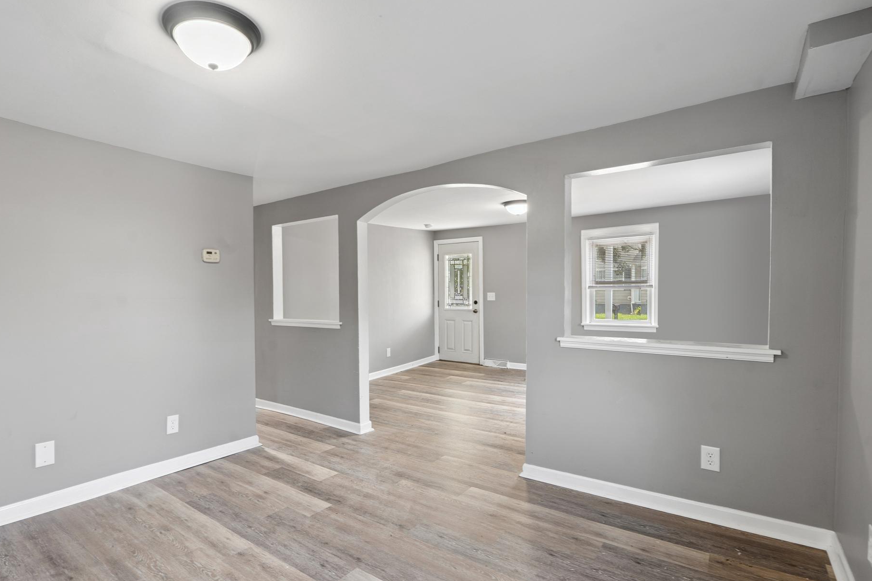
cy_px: 299
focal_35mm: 18
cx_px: 385
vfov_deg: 67.4
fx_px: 436
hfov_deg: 89.6
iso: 200
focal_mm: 16
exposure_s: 1
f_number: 8
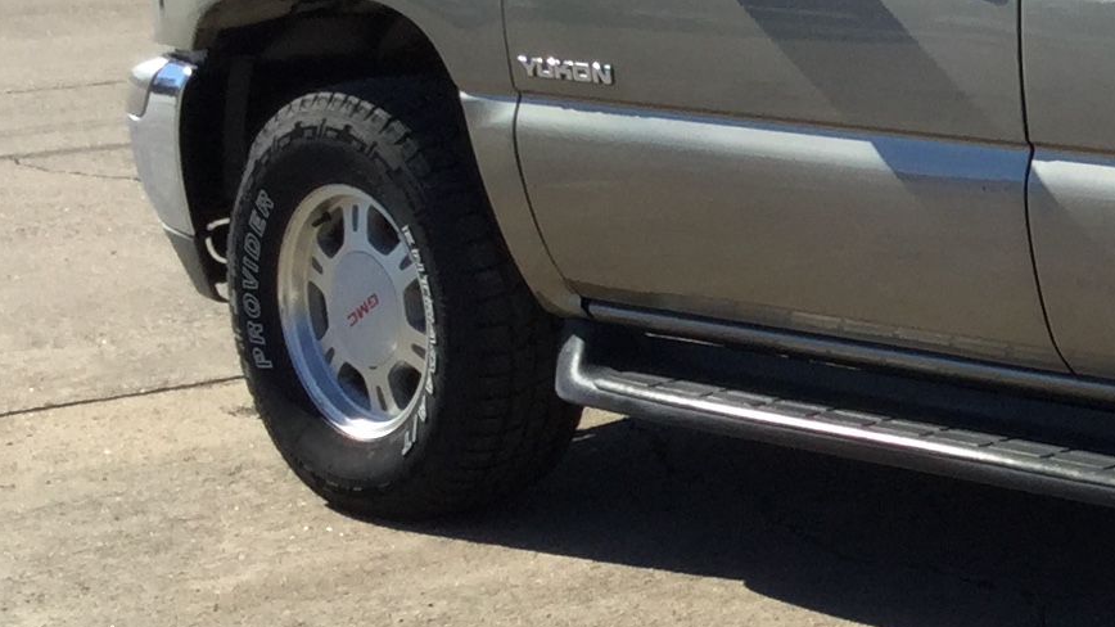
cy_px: 90
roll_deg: -0.1
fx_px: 3754
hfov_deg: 15.6
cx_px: 1658
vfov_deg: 9.5
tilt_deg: -6.9
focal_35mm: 127
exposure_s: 1/823
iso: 25
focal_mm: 3.3
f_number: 2.4
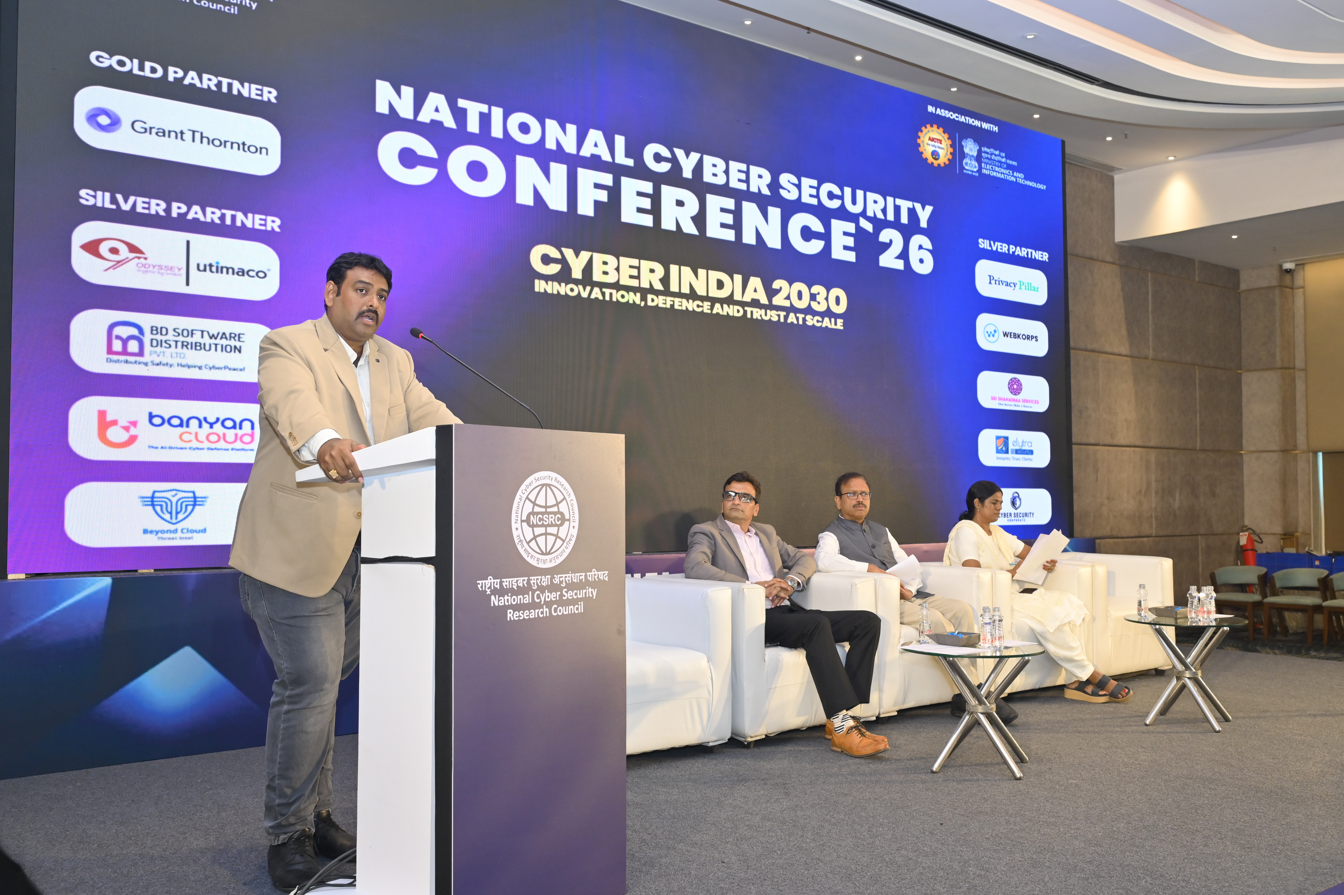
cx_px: 672
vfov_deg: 41.1
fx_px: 1194
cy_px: 448
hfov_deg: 58.7
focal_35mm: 32
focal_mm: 32
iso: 1250
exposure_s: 1/160
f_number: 5
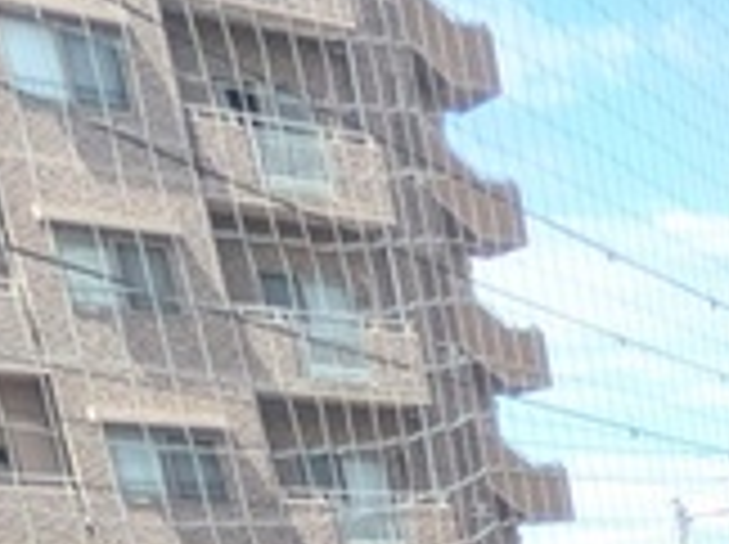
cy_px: 1493
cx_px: 1296
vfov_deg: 12.0
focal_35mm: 83
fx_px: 1745
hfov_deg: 18.6
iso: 50
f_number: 2.2
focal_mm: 1.83
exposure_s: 1/476
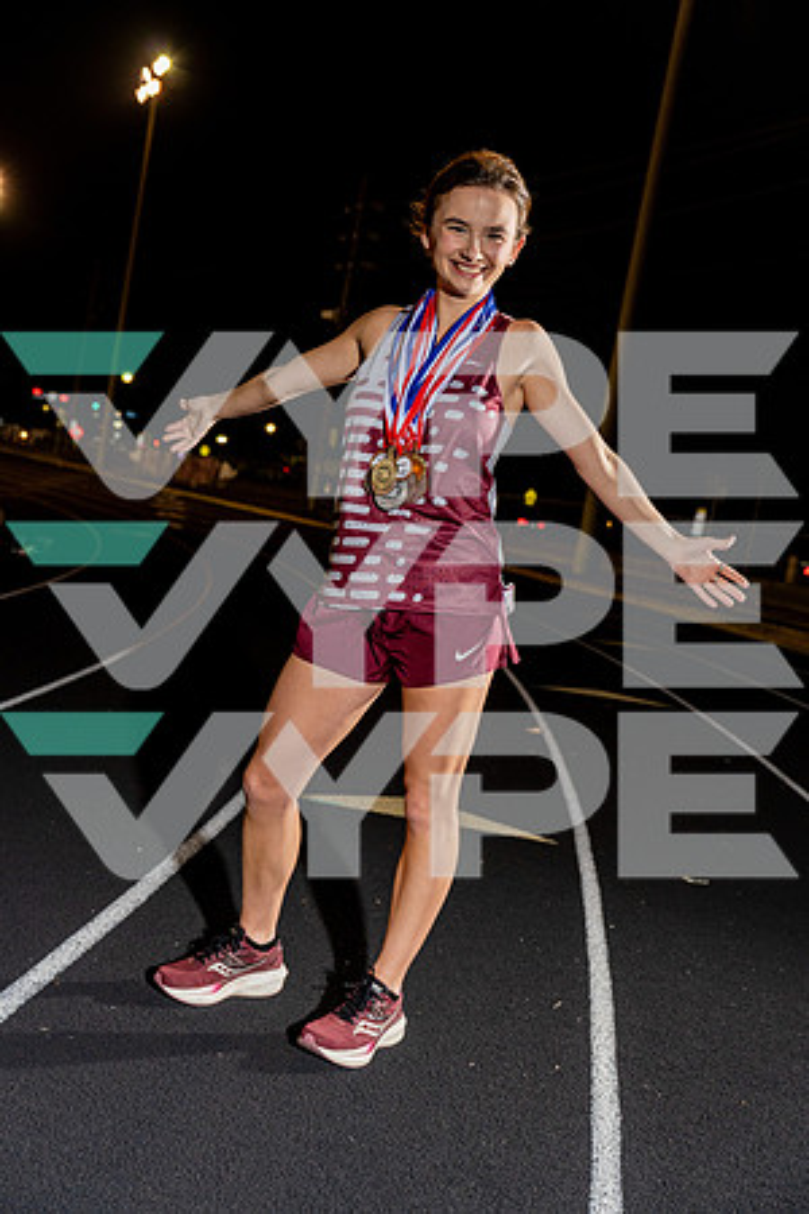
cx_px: 404
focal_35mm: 40
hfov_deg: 33.4
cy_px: 607
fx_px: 1348
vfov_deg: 48.5
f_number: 4
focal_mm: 40
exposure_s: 1/250
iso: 800
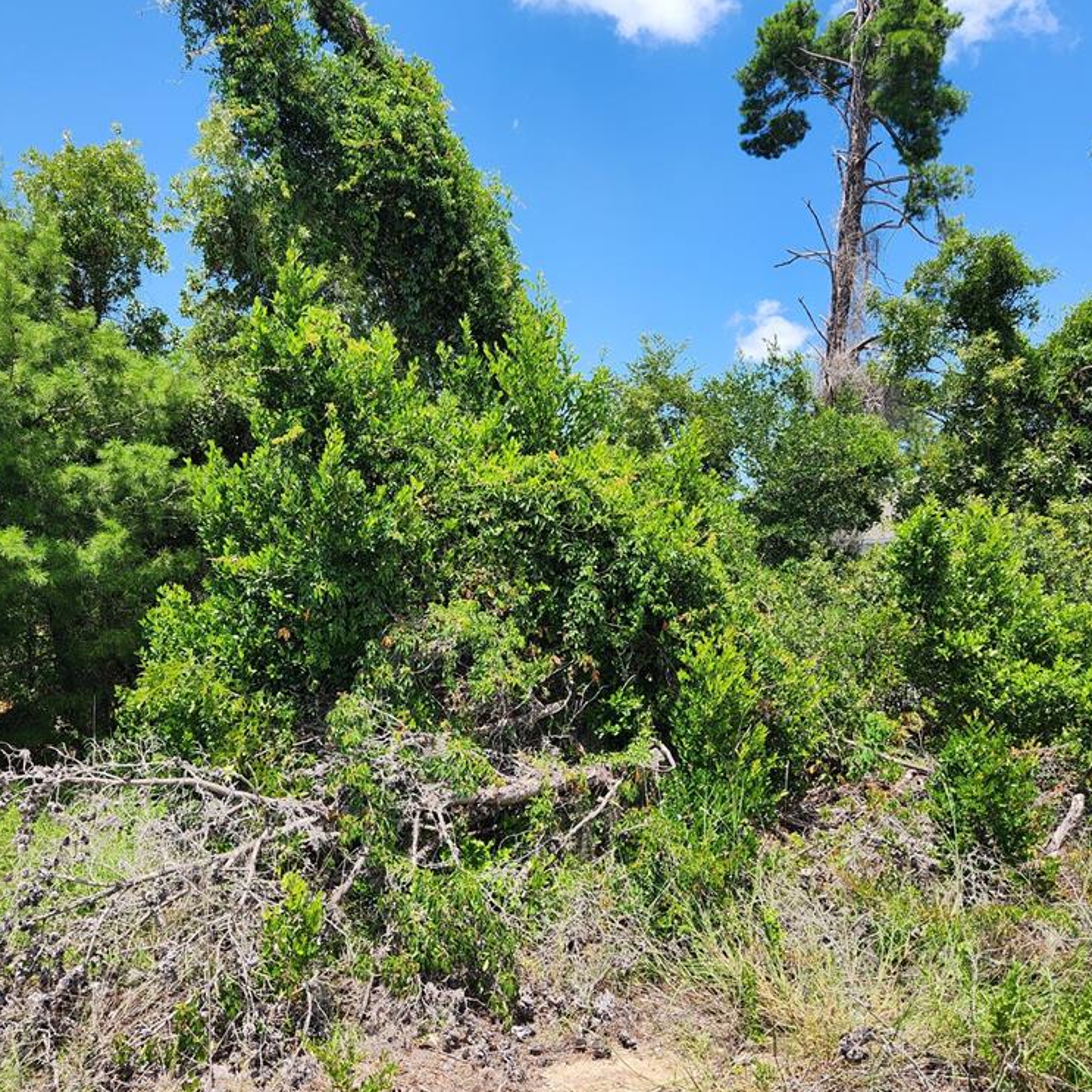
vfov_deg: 57.3
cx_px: 498
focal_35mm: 28
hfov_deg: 57.2
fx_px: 999
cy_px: 538
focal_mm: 5.4
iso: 20
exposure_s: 1/864
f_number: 1.8
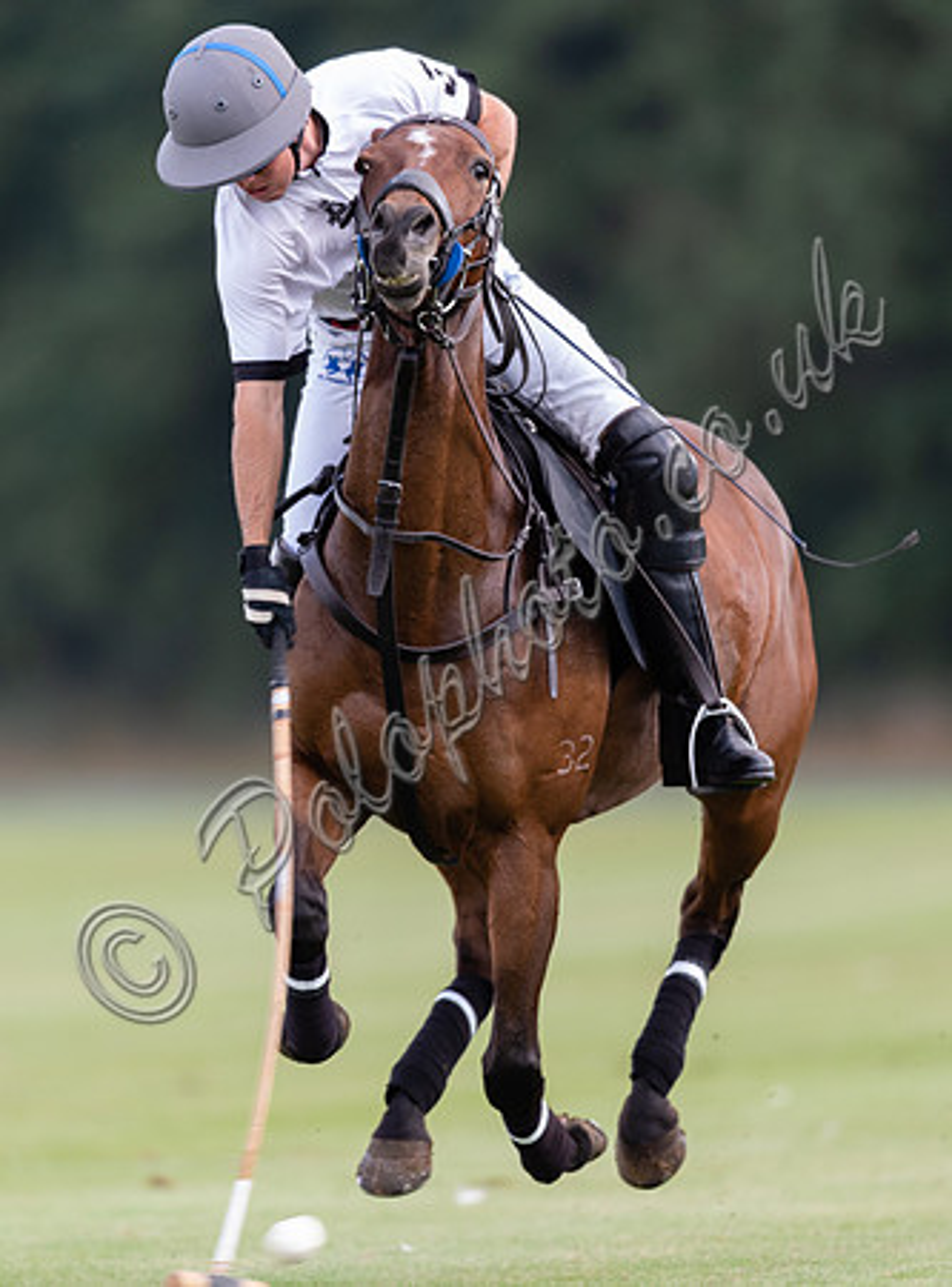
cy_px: 644
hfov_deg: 2.0
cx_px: 476
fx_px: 26799
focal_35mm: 725
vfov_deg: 2.7
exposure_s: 1/1000
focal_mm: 500
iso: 800
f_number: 4
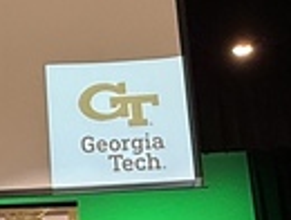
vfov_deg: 13.3
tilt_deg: +20.3
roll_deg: +0.6
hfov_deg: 17.4
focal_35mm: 110
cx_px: -9
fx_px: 926
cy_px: 213
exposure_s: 1/60
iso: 200
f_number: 2.2
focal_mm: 2.22
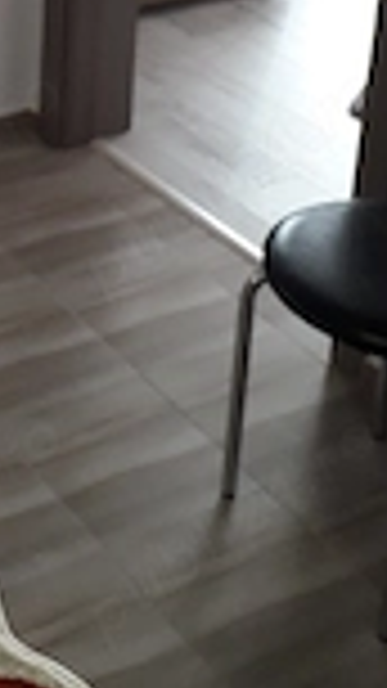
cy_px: -85
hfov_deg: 14.3
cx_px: -243
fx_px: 1405
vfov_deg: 25.4
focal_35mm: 77
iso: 160
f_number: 1.9
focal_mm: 3.6
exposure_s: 1/50
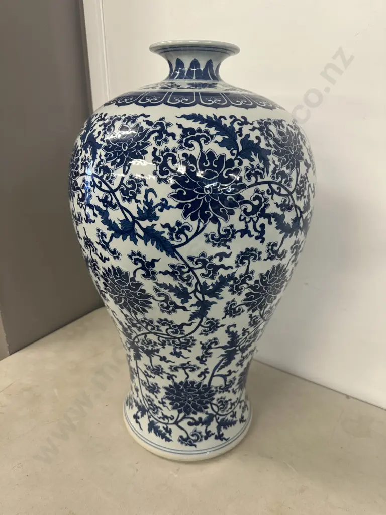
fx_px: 357
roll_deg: -0.1
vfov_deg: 71.6
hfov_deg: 56.8
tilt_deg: -20.5
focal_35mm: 24
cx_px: 193
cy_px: 258
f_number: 1.78
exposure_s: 1/50
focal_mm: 6.86
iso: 125
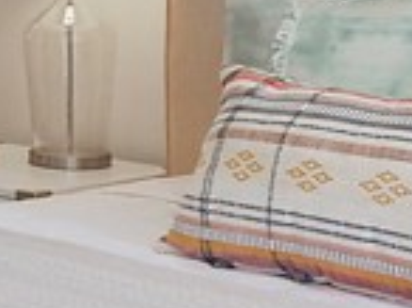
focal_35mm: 123
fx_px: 1462
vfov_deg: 11.9
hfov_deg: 14.2
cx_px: -330
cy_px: 31
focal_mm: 14
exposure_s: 1/30
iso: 1250
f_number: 9
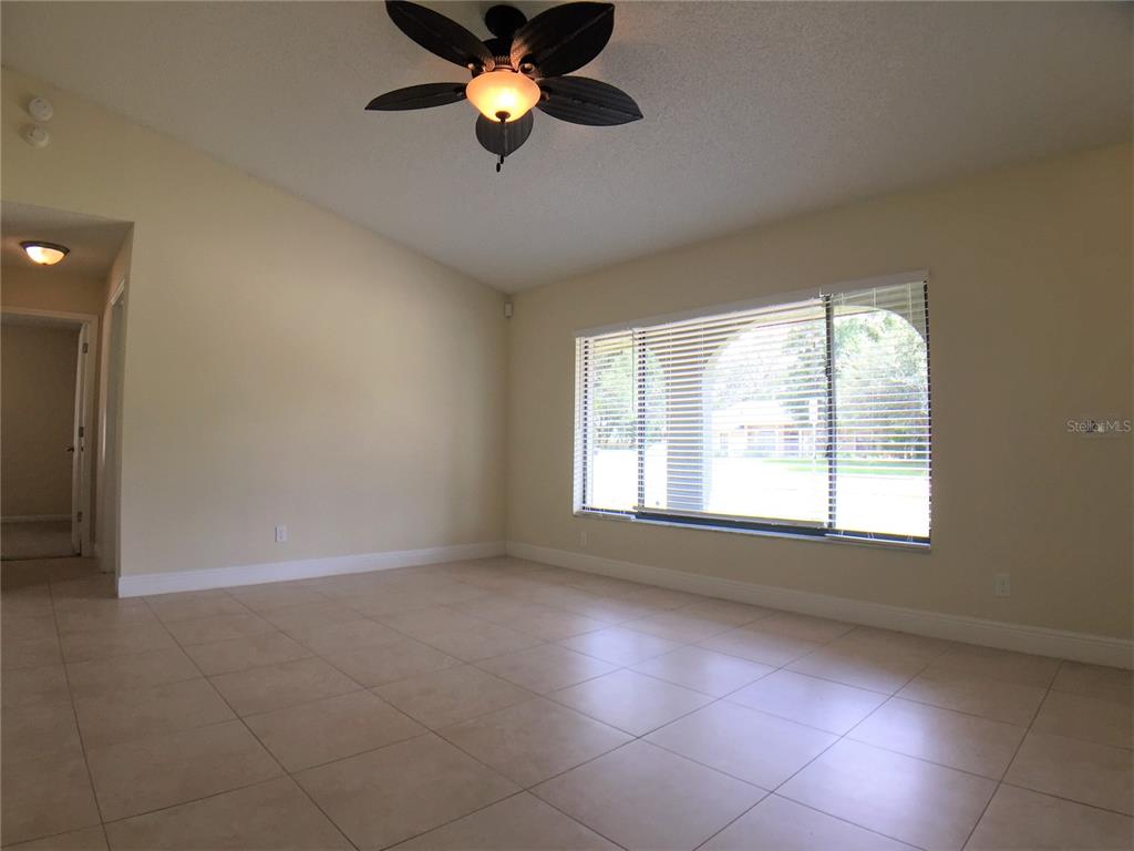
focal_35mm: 29
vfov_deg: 48.2
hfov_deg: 61.7
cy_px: 426
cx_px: 567
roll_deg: -1.0
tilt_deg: +2.3
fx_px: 950
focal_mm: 4.15
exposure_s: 1/120
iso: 32
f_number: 2.2
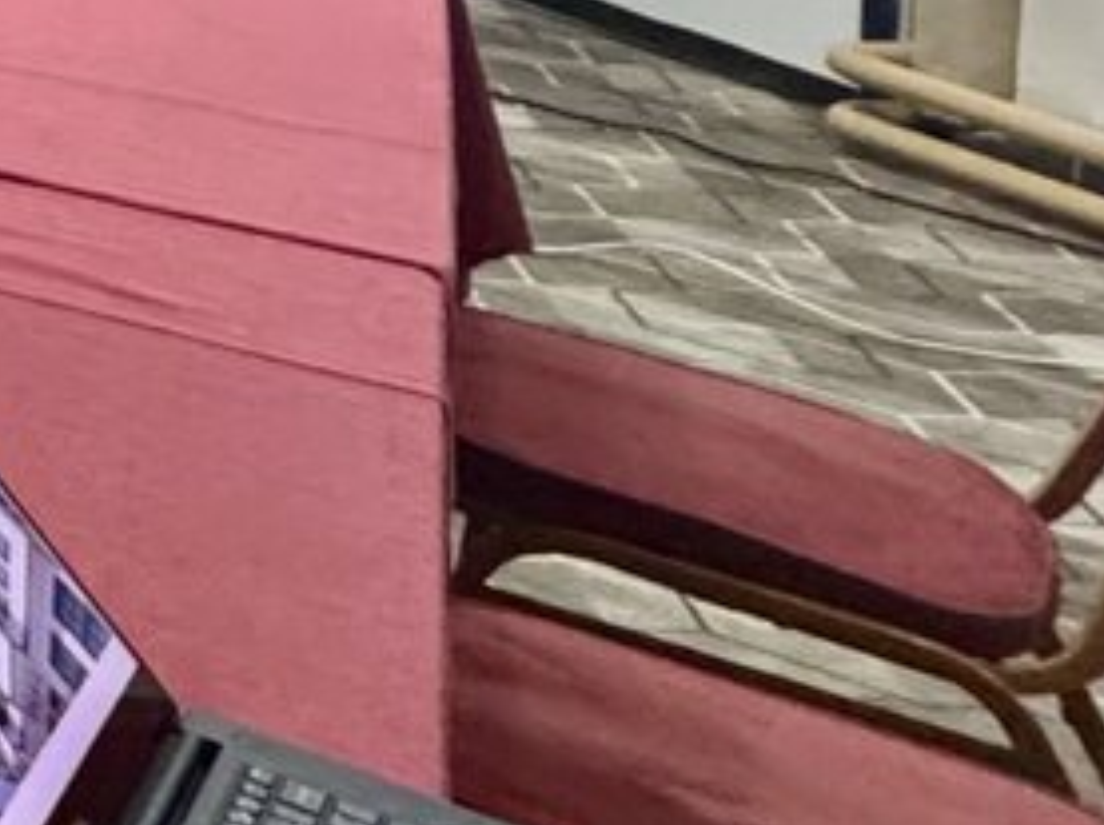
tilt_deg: -0.9
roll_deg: -0.4
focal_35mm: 81
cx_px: -2072
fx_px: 2580
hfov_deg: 12.1
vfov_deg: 15.4
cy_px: -713
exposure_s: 1/60
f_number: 2.2
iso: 320
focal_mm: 2.22
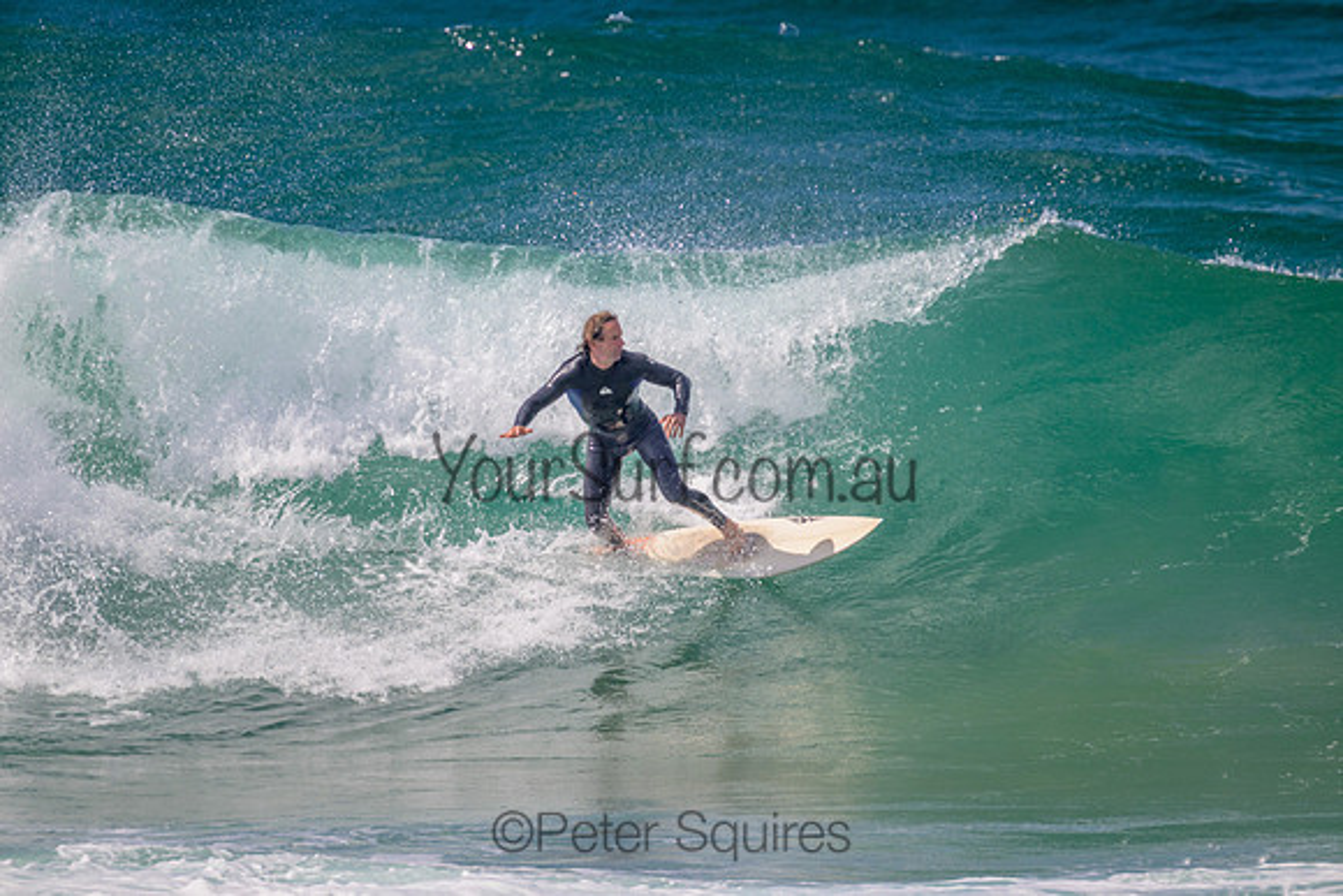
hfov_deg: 2.6
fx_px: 29850
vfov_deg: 1.7
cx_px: 672
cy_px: 448
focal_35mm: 800
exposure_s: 1/1250
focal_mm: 800
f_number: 11
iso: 560
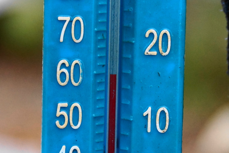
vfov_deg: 15.2
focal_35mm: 90
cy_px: 76
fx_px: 573
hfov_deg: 22.6
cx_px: 114
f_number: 5
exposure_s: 1/100
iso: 640
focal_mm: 60
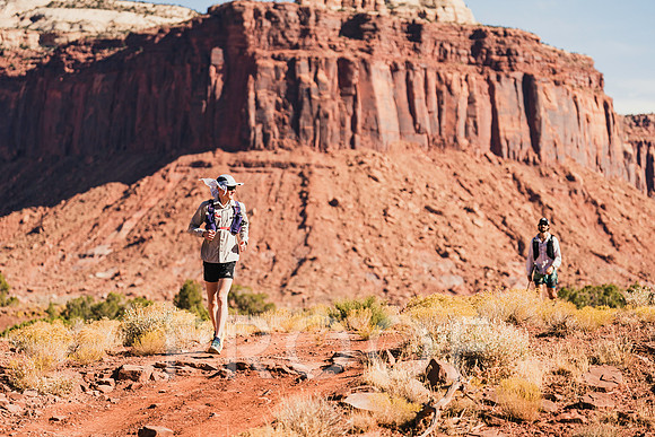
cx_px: 328
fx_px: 1911
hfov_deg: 19.5
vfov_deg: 13.0
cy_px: 218
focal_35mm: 105
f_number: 2.8
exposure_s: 1/1250
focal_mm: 105
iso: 160
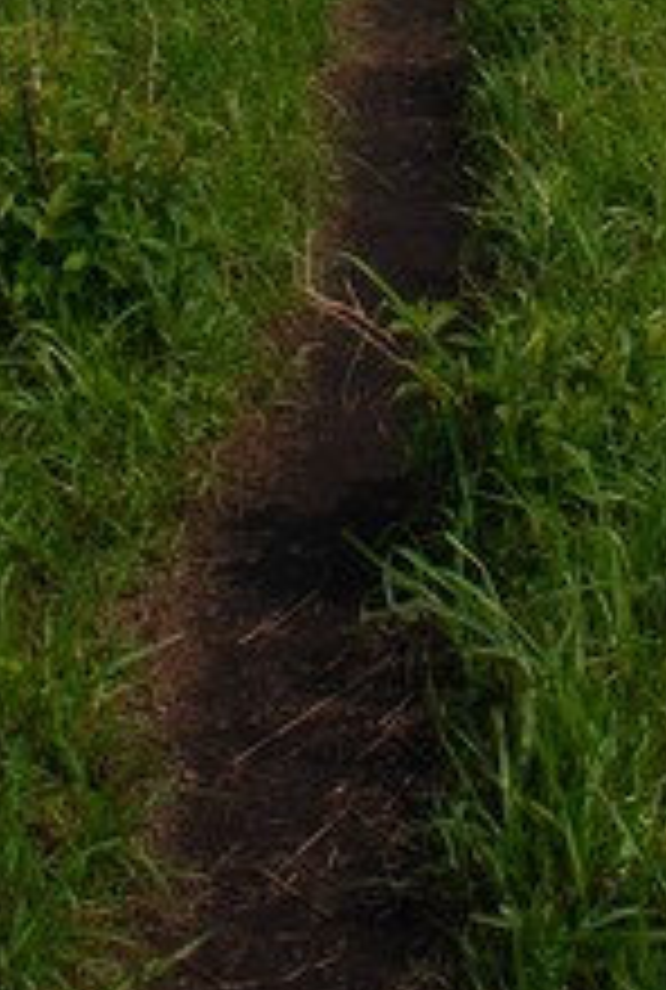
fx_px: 2427
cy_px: -320
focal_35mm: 88
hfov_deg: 15.6
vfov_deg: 20.9
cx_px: 488
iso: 100
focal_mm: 18
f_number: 18
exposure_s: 1/100
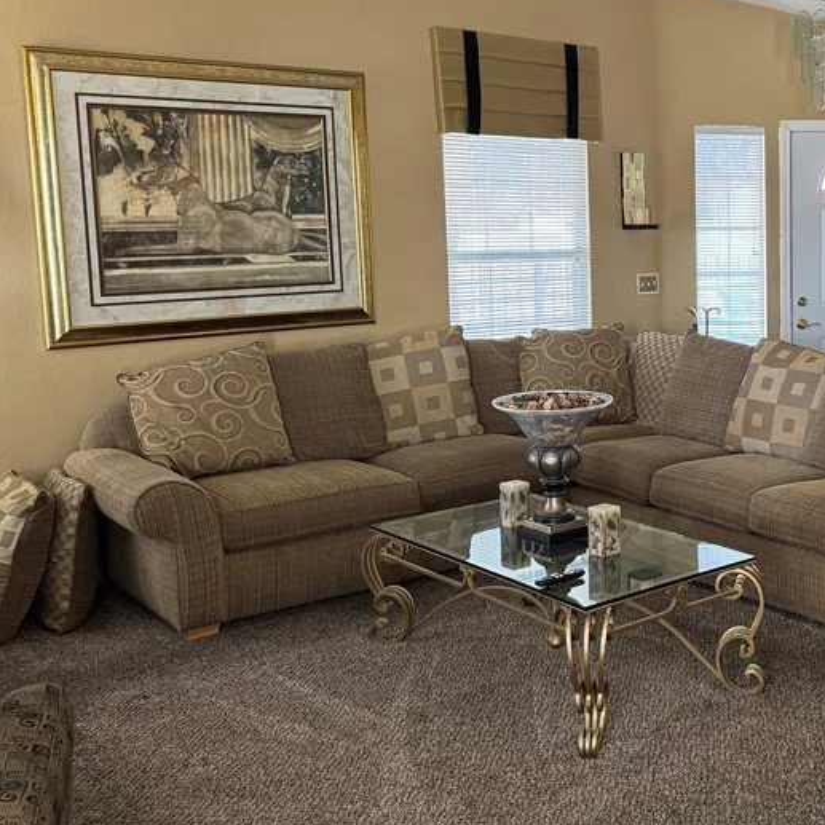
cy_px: 345
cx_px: 764
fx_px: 1132
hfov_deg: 37.1
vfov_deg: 39.9
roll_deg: +0.2
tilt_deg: -6.8
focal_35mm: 42
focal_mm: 6.76
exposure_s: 1/60
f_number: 1.78
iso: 250
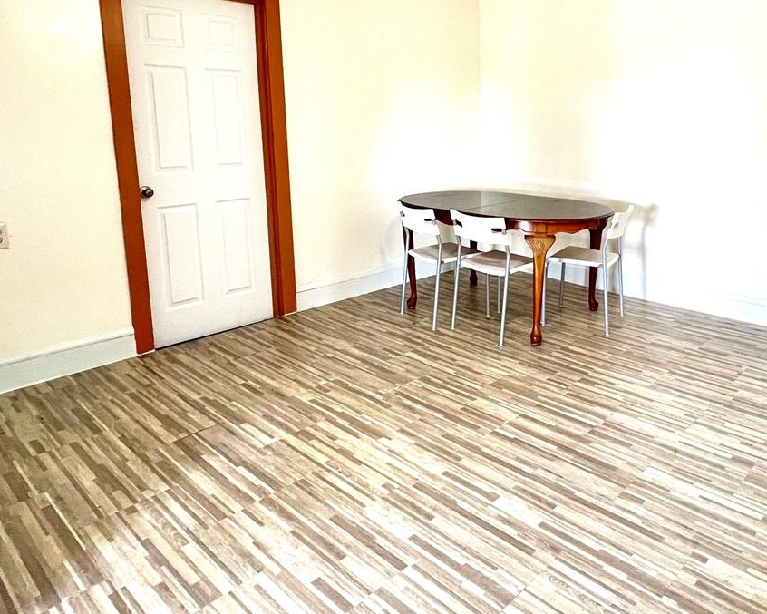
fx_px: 545
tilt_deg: -8.4
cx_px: 505
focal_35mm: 24
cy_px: 205
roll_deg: +0.5
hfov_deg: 68.5
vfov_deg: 57.5
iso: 200
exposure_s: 1/60
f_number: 1.8
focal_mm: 1.57
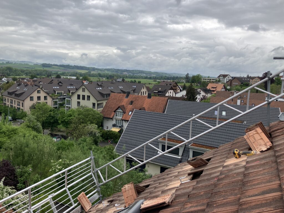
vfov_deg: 49.7
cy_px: 106
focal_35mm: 28
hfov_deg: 63.4
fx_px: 230
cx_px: 142
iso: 32
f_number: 1.8
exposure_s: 1/725
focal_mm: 3.99
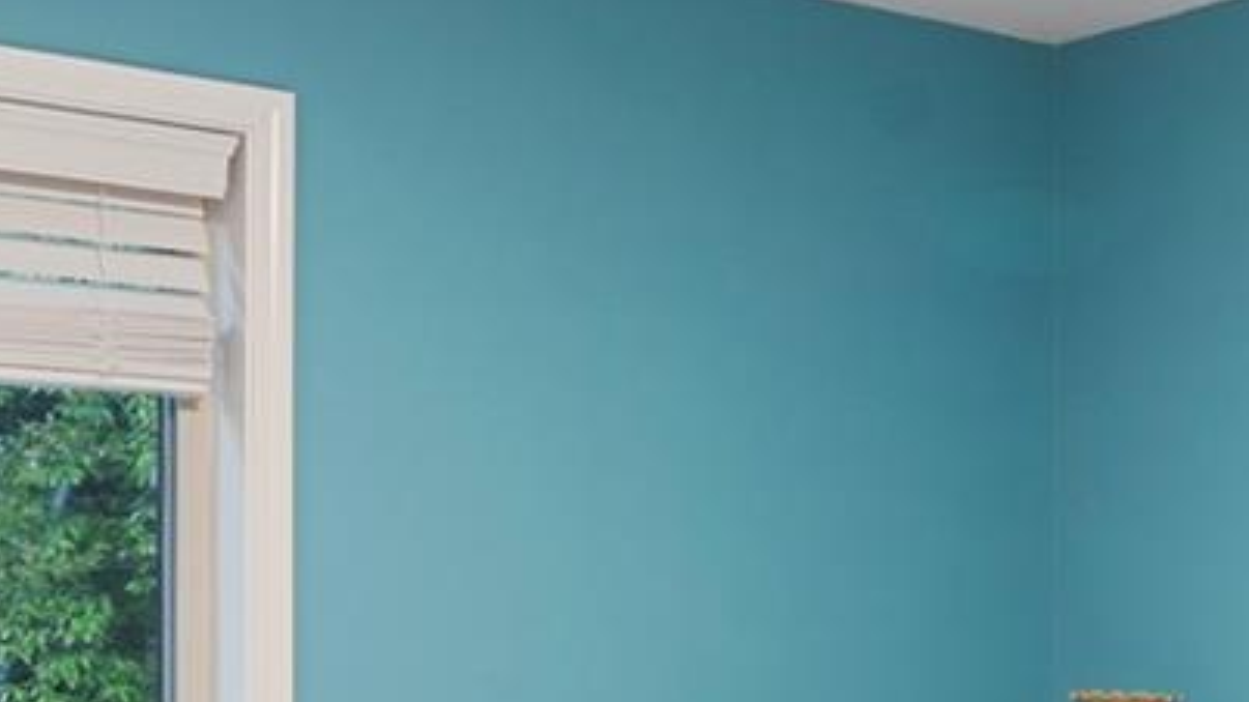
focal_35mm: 80
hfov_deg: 25.5
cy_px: 871
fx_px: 2649
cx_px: 1168
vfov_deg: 14.6
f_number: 9
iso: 160
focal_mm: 15
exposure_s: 1.3
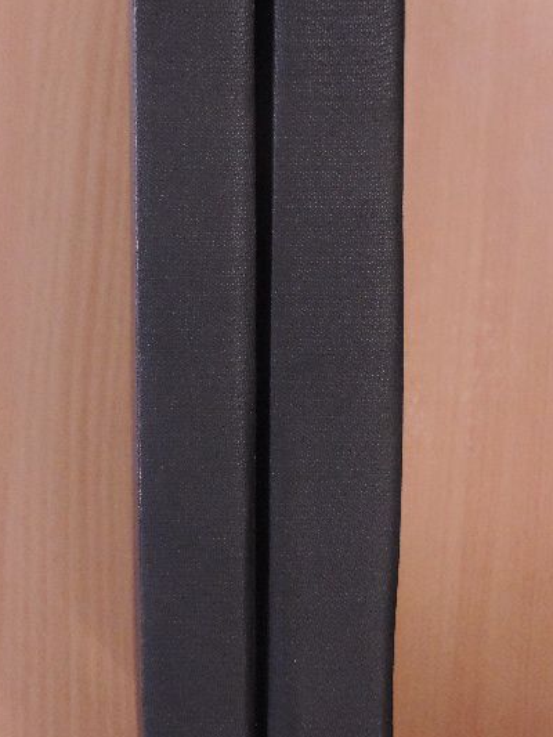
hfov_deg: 22.3
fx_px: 1405
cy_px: 348
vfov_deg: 29.4
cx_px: 246
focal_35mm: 66
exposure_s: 1/80
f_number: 3.7
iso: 1600
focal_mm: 9.8
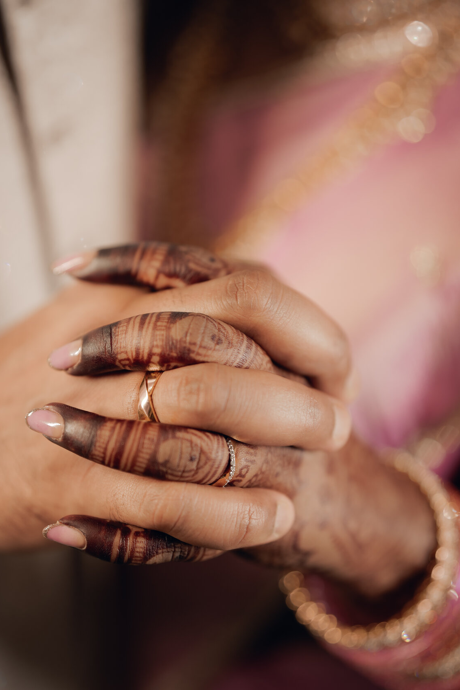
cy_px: 384
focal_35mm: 59
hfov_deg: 23.0
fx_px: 1131
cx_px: 195
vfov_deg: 33.9
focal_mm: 50
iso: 160
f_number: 1.6
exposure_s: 1/250
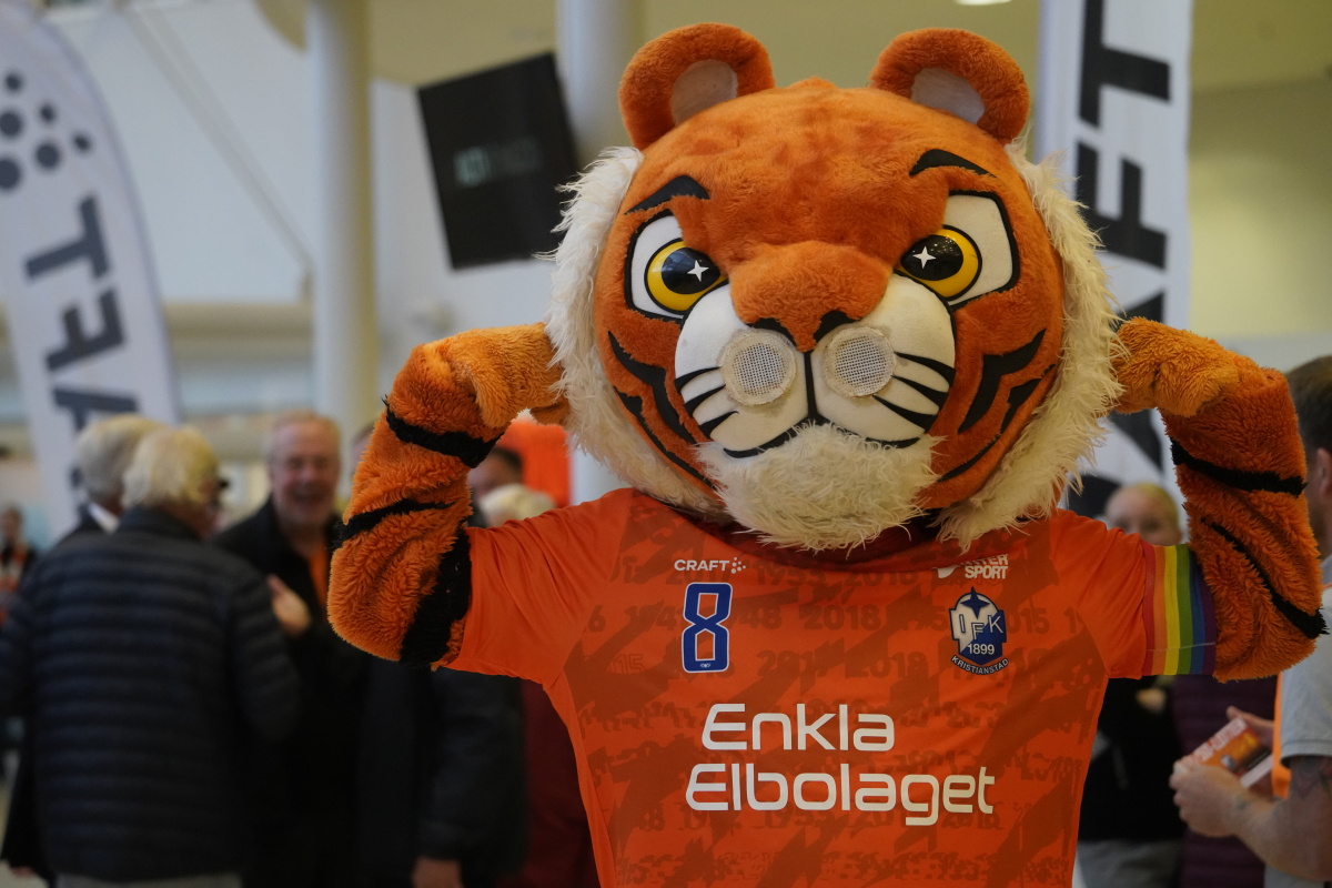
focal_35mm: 113
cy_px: 444
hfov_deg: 18.1
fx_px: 4181
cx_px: 666
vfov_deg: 12.1
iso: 6400
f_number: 5
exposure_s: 1/160
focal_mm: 113
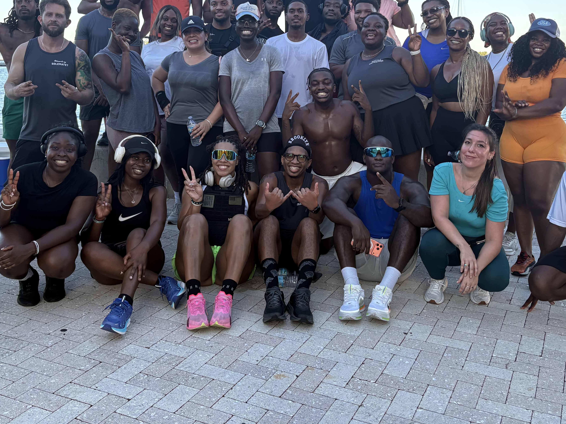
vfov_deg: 34.8
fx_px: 670
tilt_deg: -5.9
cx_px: 255
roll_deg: -1.1
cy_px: 136
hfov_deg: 45.7
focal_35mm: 41
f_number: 1.6
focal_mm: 5.96
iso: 125
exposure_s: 1/237
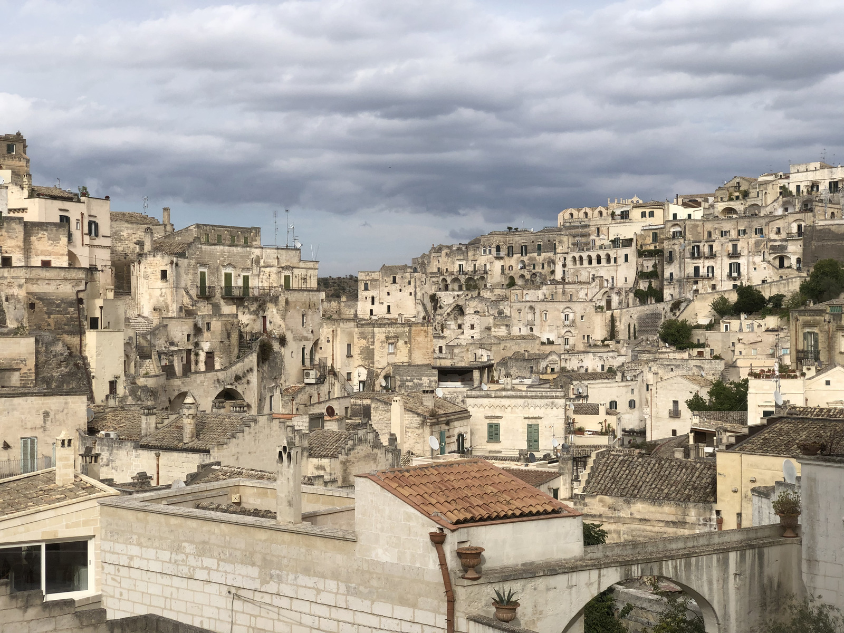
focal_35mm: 52
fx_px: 1268
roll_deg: +1.0
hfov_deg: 36.8
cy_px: 316
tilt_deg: -0.4
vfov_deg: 28.0
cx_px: 422
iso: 16
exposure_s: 1/1245
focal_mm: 6
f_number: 2.4
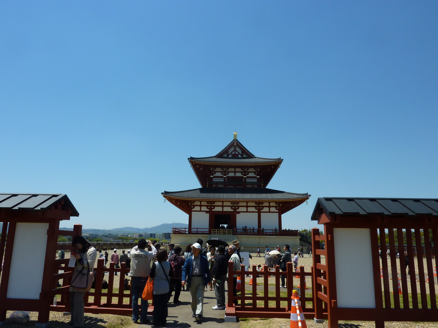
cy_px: 164
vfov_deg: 54.9
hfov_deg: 69.4
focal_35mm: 25
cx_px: 219
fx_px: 316
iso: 80
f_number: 5.6
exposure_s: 1/400
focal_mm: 4.1
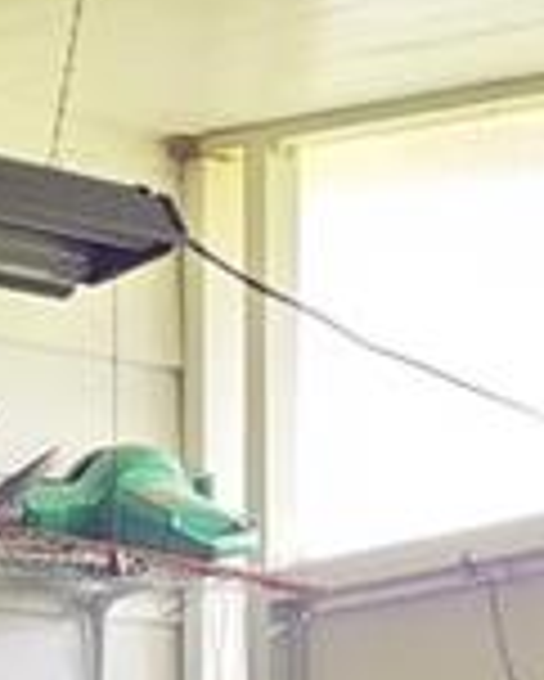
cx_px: -234
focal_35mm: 101
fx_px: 2031
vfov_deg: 16.6
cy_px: 1117
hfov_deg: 14.4
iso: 400
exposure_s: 1/60
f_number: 2.2
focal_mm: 2.2
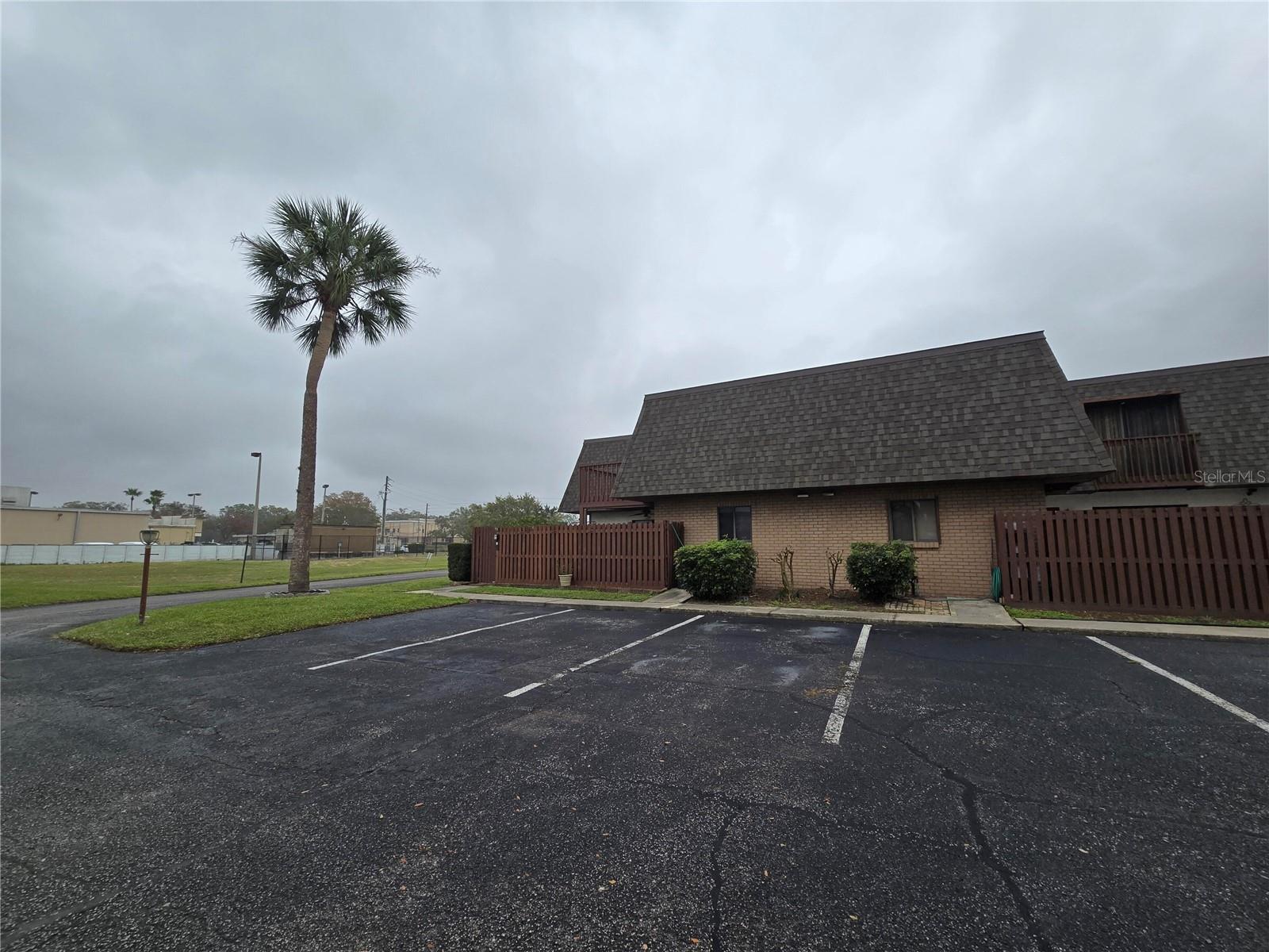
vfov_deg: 89.9
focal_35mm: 13
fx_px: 477
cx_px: 634
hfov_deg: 106.2
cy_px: 476
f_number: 2.2
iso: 50
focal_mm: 2.2
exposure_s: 1/1358
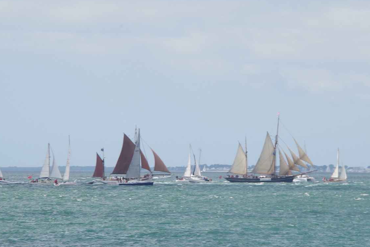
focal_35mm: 391
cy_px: 153
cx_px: 229
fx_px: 4018
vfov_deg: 3.5
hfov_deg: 5.3
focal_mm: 180
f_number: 14
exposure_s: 1/80
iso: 100
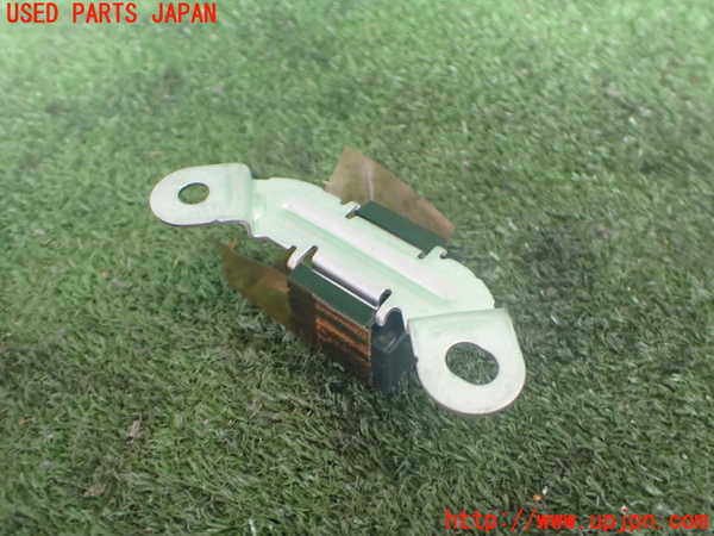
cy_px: 268
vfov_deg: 46.8
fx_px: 619
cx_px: 357
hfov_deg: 60.0
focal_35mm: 30
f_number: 2.3
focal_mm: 5.4
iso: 800
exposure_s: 1/80
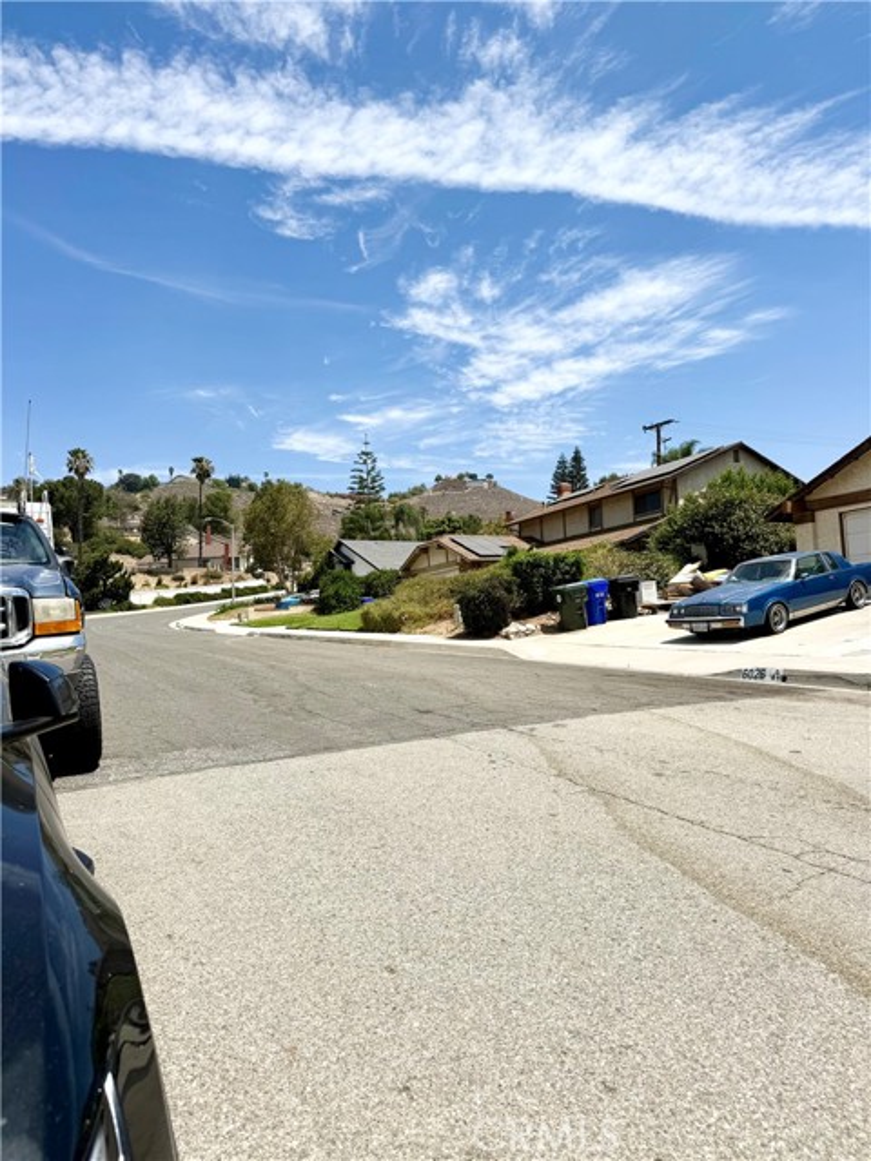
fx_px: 805
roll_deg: +1.7
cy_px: 580
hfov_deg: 56.8
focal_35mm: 24
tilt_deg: +5.3
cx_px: 436
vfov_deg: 71.6
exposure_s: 1/7353
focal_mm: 6.76
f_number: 1.78
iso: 80
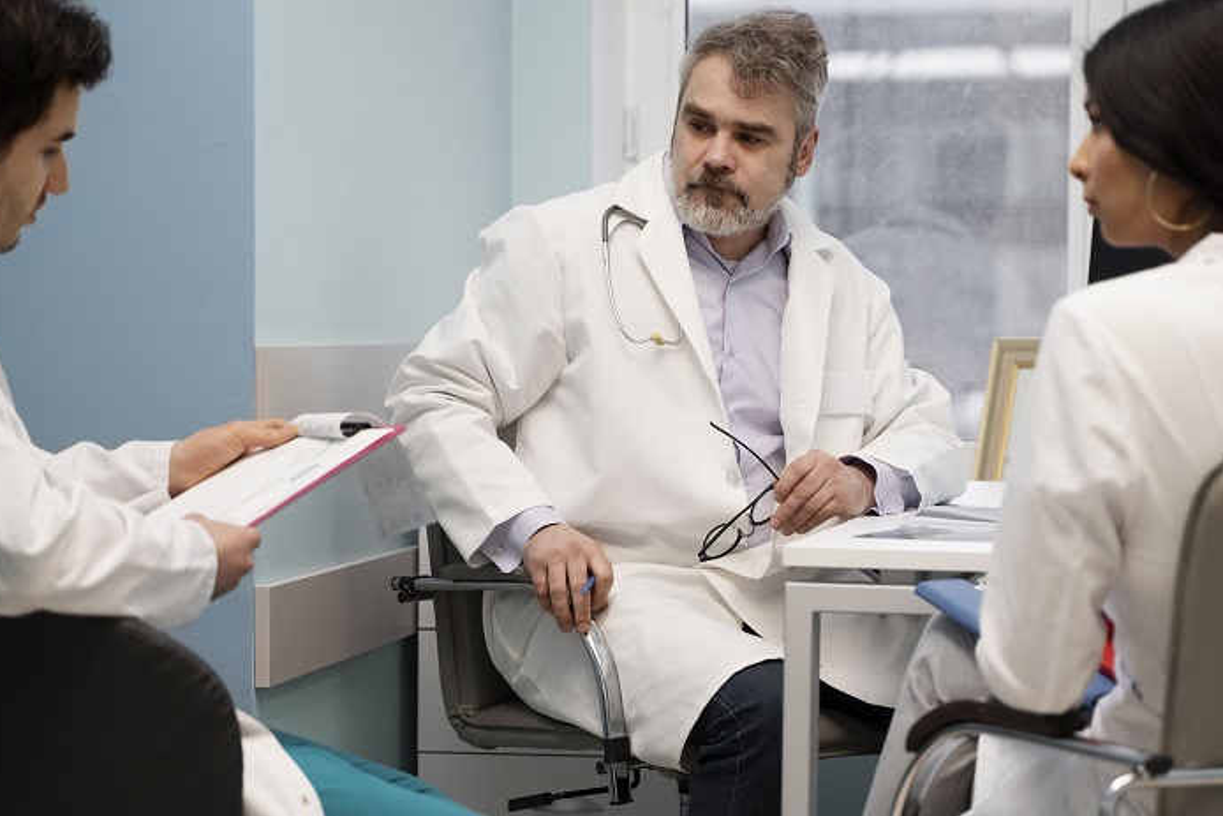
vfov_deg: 12.7
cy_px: 402
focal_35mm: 108
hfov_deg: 18.9
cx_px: 700
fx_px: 3670
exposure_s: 1/250
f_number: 3.2
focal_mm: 75
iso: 1250
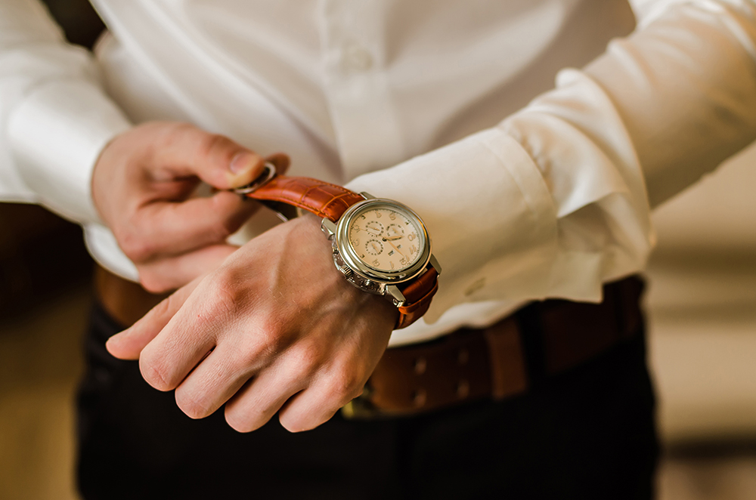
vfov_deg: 18.1
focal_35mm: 75
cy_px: 250
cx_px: 378
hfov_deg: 27.0
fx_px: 1571
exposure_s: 1/250
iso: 640
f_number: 2.5
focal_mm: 50
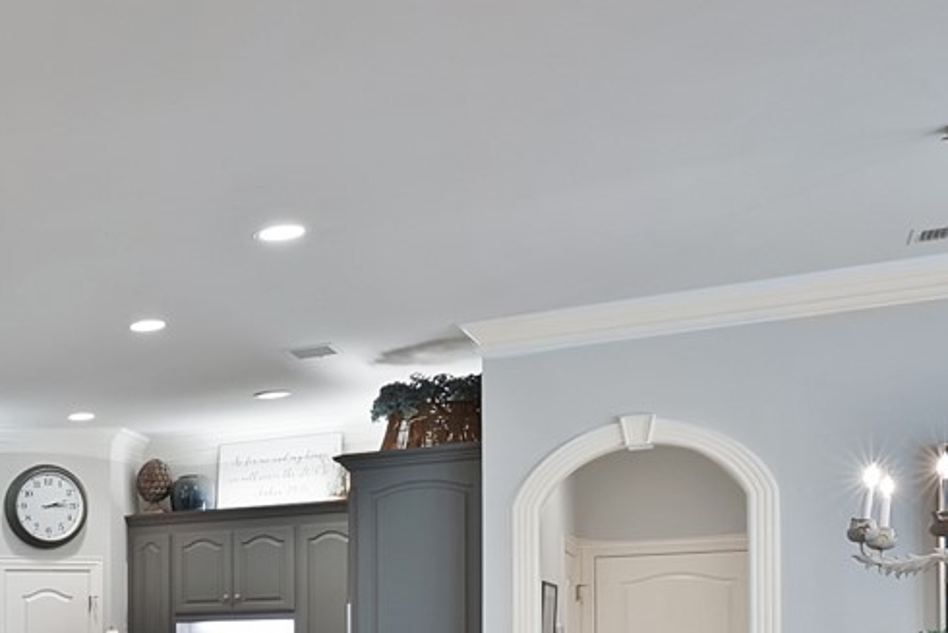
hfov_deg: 28.2
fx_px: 1291
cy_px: 689
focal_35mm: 49
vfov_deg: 25.6
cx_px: -443
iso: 640
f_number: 9
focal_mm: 12
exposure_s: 1/1.25
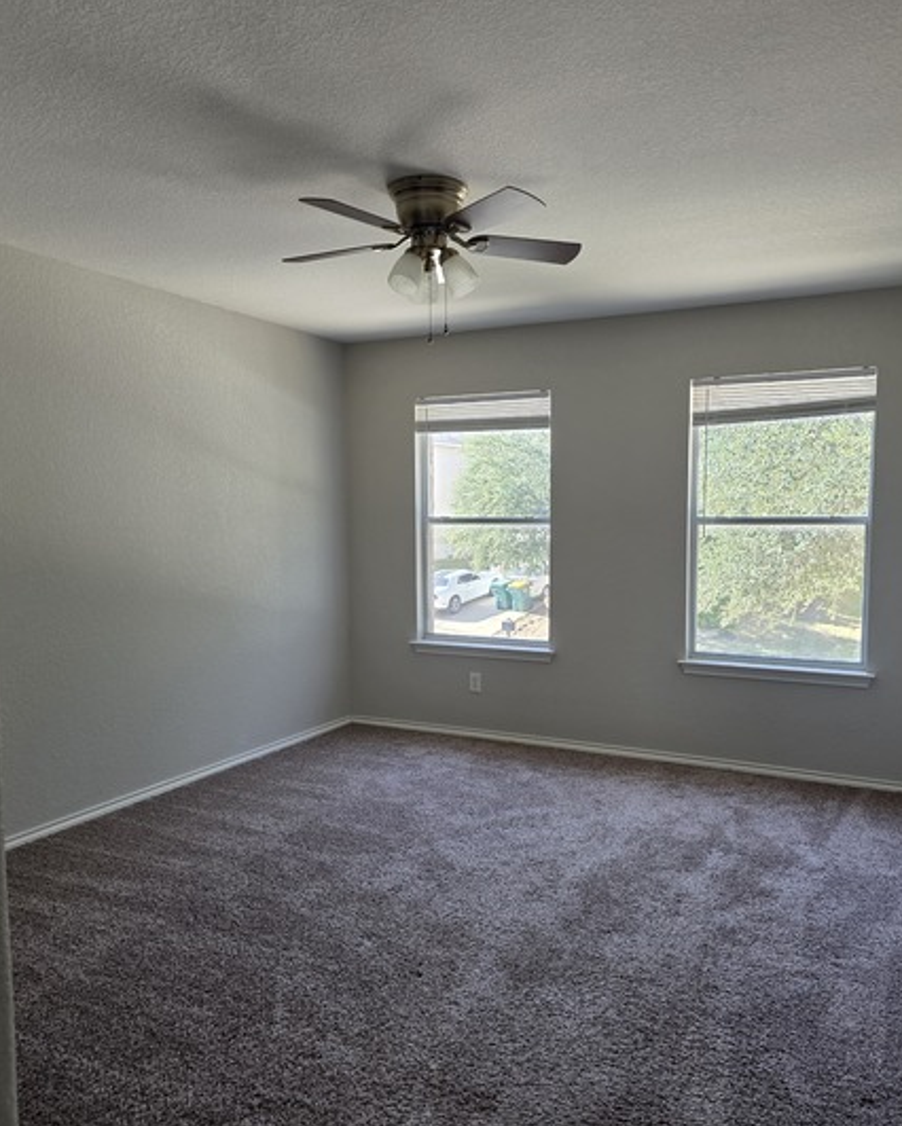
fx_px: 900
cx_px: 455
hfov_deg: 53.2
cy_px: 597
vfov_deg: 64.0
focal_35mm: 27
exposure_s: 1/180
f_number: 1.7
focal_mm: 6.3
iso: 160
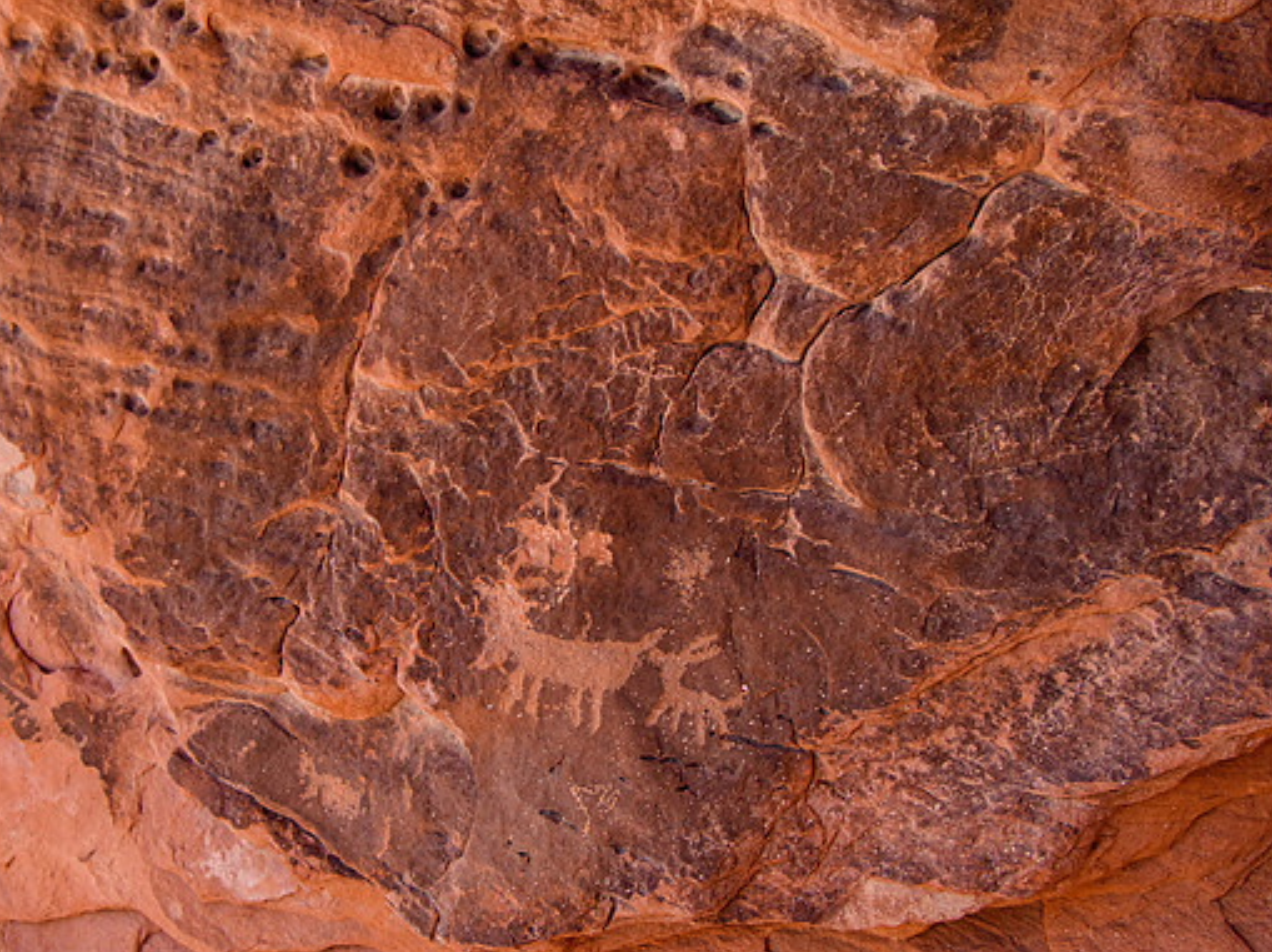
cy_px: 481
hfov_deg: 37.5
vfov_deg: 28.5
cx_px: 585
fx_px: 1873
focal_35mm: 51
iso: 400
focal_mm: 31
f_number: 5.6
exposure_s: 1/200
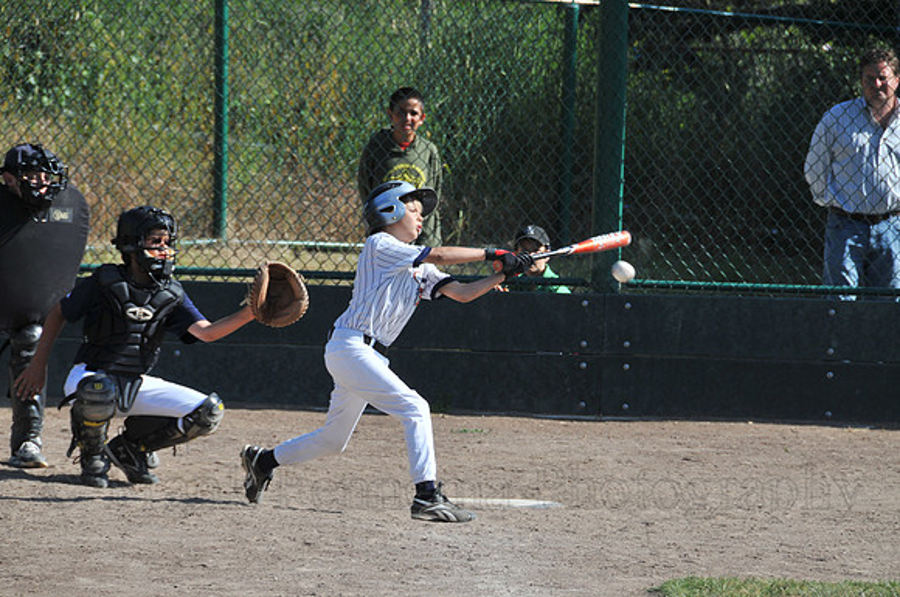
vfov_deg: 4.6
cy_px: 298
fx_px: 7489
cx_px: 450
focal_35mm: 300
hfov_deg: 6.9
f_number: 8
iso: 200
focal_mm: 200
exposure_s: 1/500
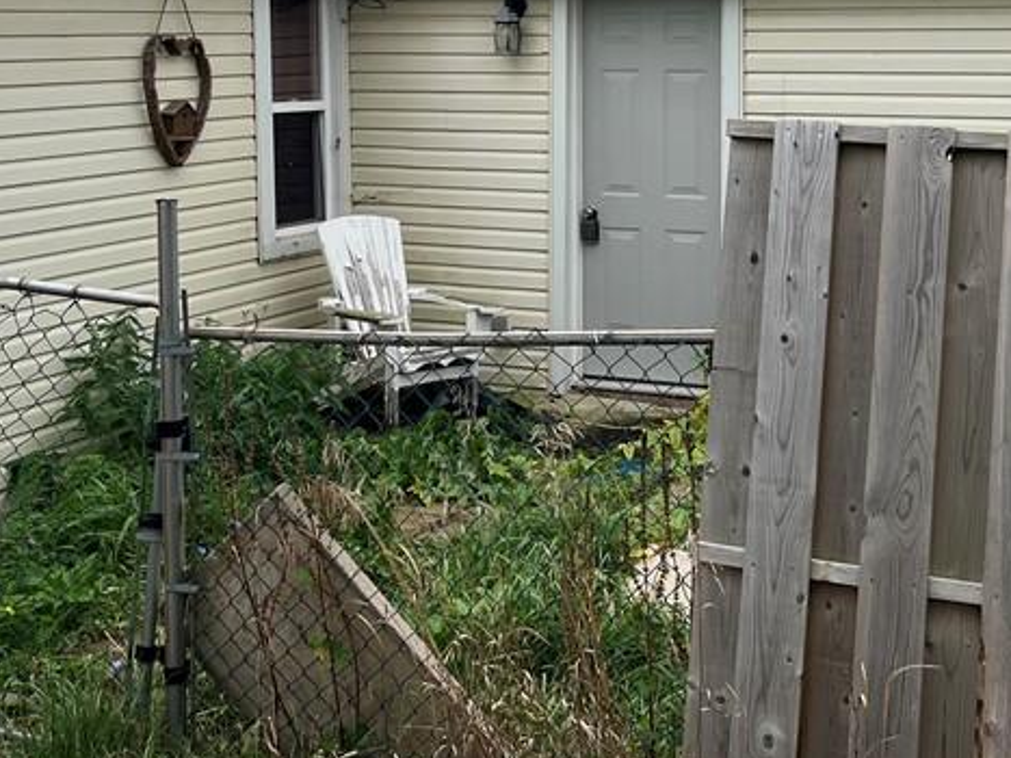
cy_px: 58
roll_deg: +0.6
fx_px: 1664
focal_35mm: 57
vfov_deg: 24.8
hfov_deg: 33.7
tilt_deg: -0.9
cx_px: 587
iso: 50
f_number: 1.6
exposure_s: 1/1802
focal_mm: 5.1
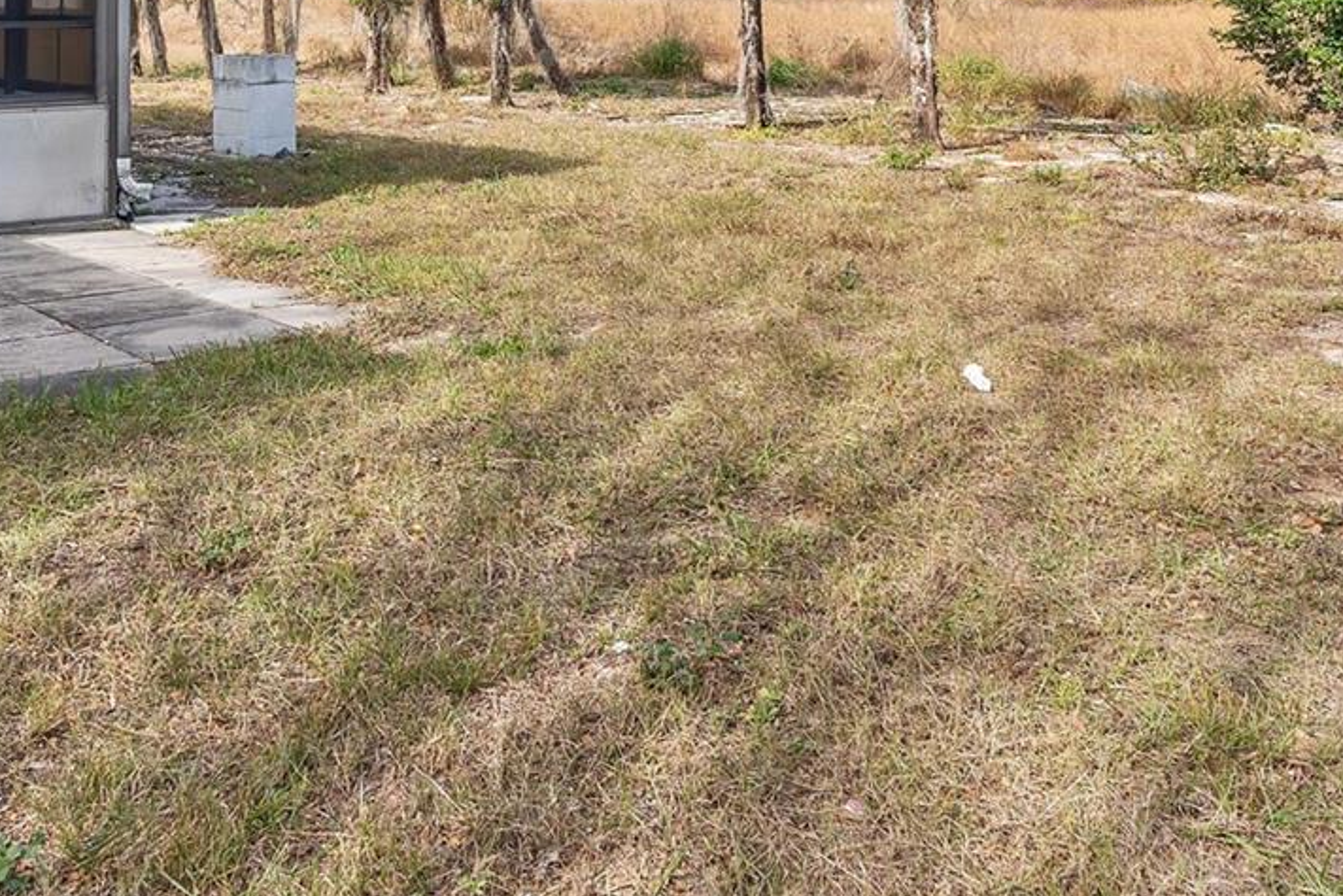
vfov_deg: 32.6
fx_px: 1343
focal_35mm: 36
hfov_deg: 53.1
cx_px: 621
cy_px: -78
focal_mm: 16
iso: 100
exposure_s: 1/125
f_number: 9
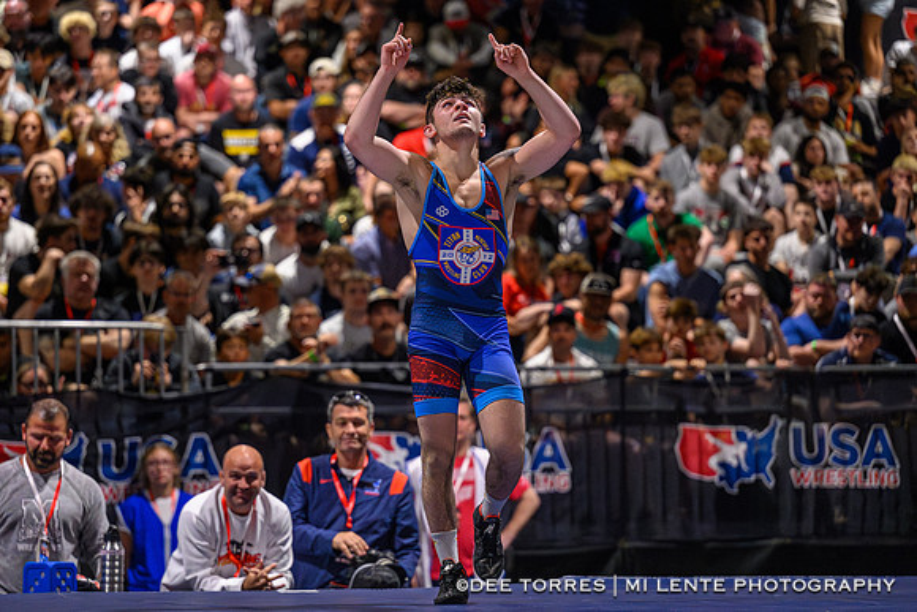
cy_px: 315
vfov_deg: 8.7
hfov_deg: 13.1
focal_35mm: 157
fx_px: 4005
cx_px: 383
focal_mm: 135
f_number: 2.8
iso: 10000
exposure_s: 1/800
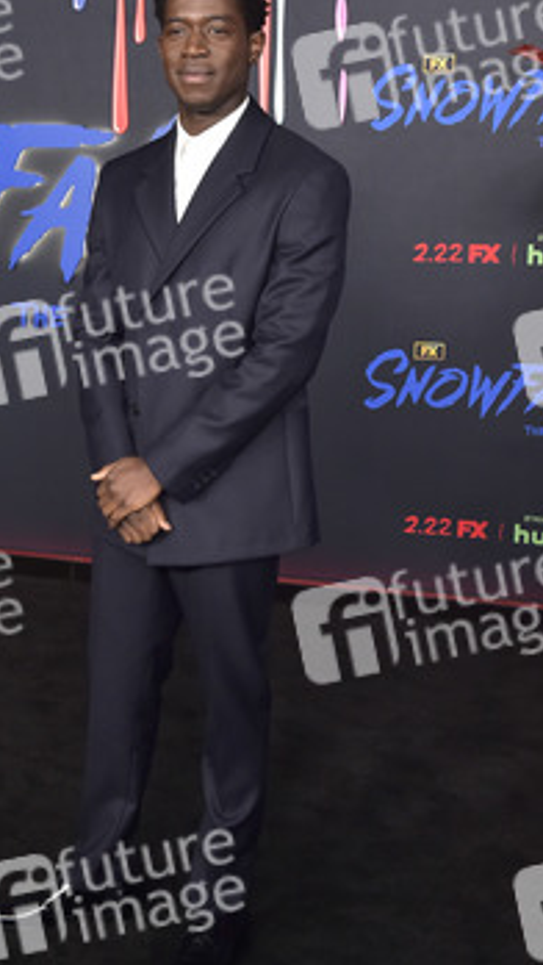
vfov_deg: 39.2
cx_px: 184
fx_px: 1355
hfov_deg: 22.6
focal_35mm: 53
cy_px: 480
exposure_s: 1/250
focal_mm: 44
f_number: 6.3
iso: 2000
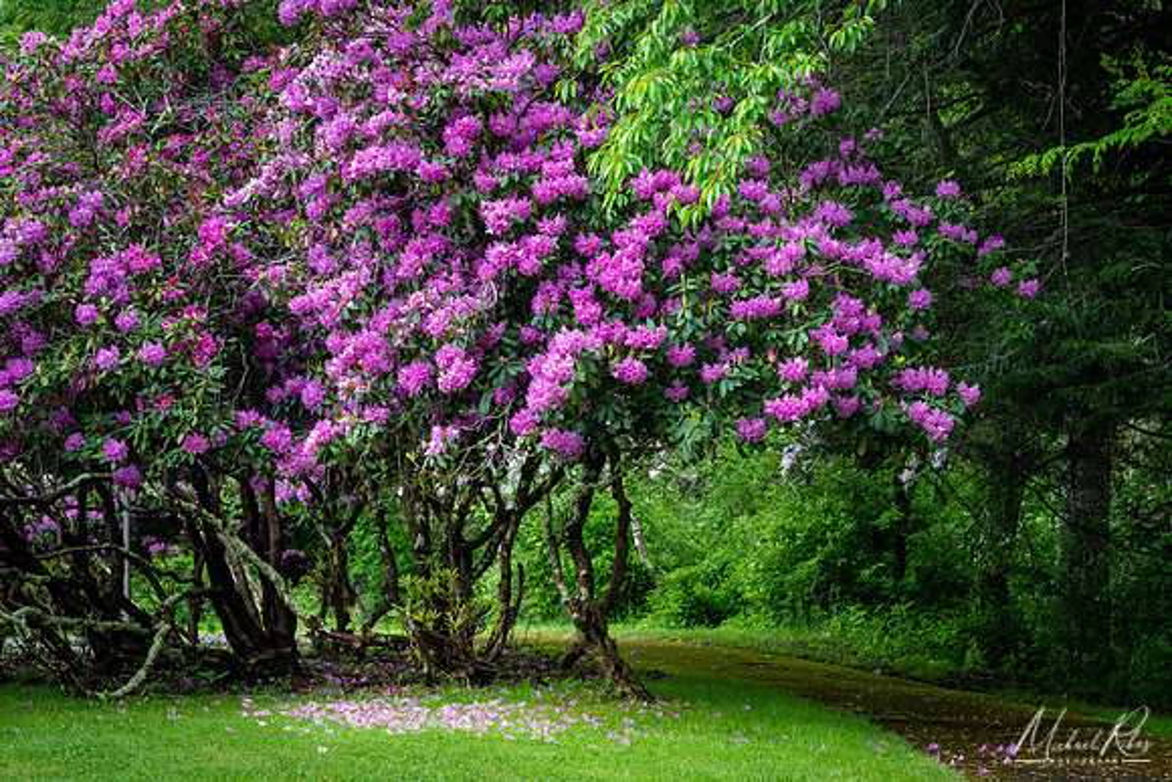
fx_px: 4396
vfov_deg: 10.2
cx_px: 586
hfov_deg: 15.2
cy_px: 391
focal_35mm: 135
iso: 100
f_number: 11
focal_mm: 135
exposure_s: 1/20
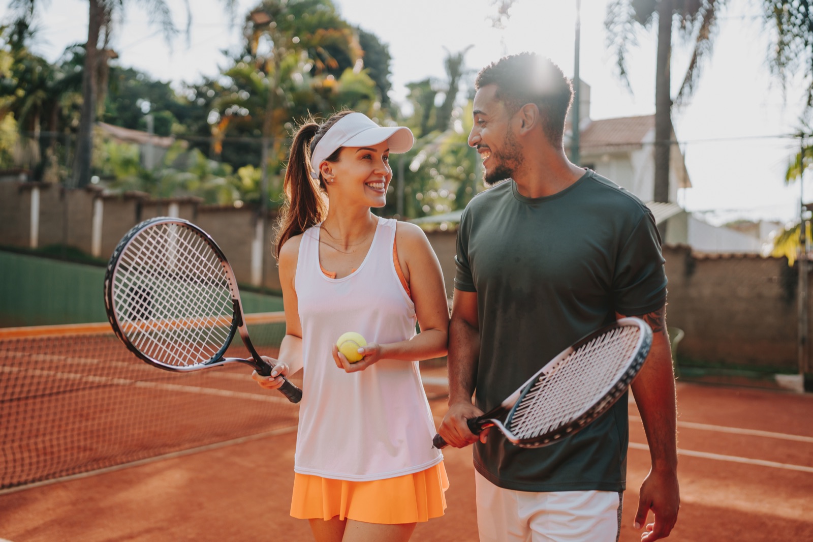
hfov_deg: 54.4
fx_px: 790
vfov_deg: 37.8
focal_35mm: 35
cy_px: 271
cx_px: 406
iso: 200
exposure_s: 1/2500
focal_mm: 35
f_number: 1.8
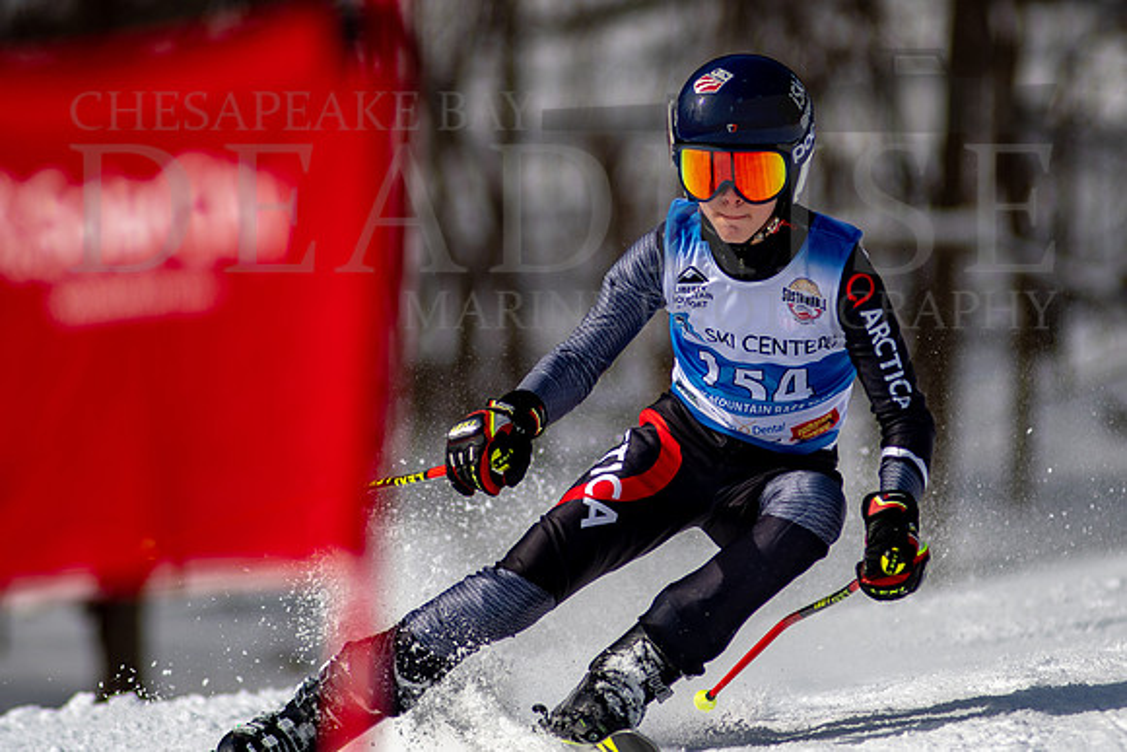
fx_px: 16900
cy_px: 301
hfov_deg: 3.8
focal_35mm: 540
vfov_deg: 2.5
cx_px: 676
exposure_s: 1/6400
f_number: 2.8
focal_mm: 300
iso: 100
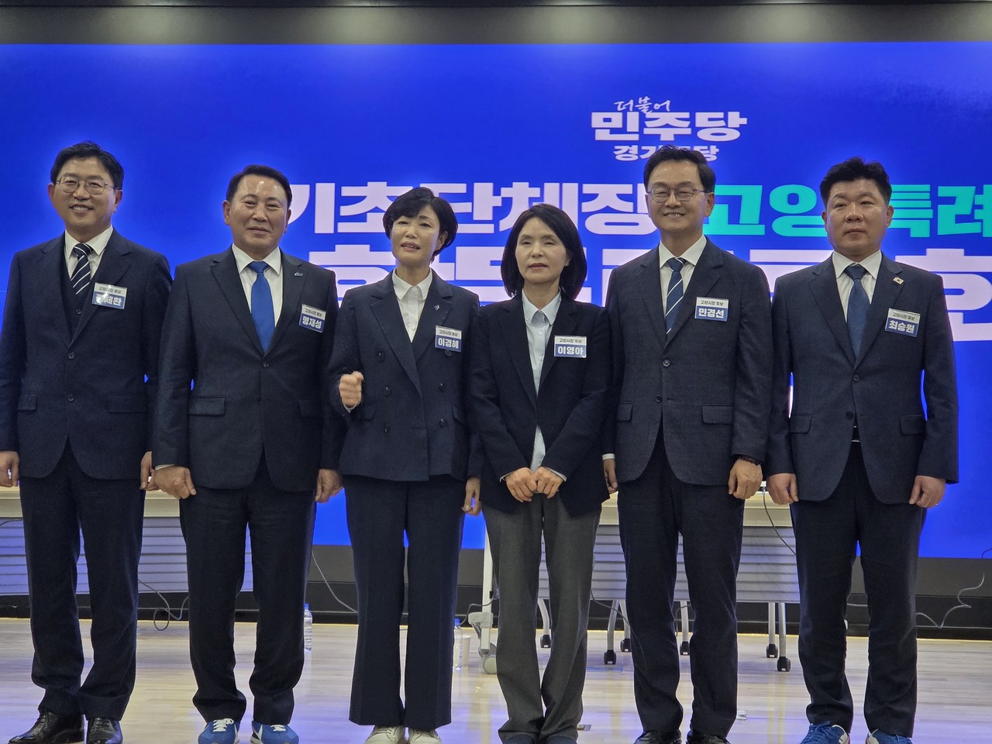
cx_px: 496
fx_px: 1977
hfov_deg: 28.2
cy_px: 372
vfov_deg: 21.3
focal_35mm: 69
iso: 200
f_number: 2.4
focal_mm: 7
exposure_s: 1/120
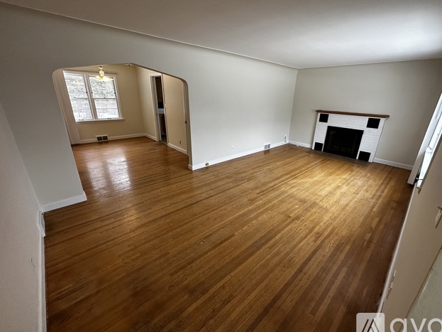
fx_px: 191
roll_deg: -2.6
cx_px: 234
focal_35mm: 15
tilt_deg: -21.1
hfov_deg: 98.1
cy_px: 164
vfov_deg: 81.7
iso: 200
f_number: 2.2
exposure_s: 1/120
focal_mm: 2.22
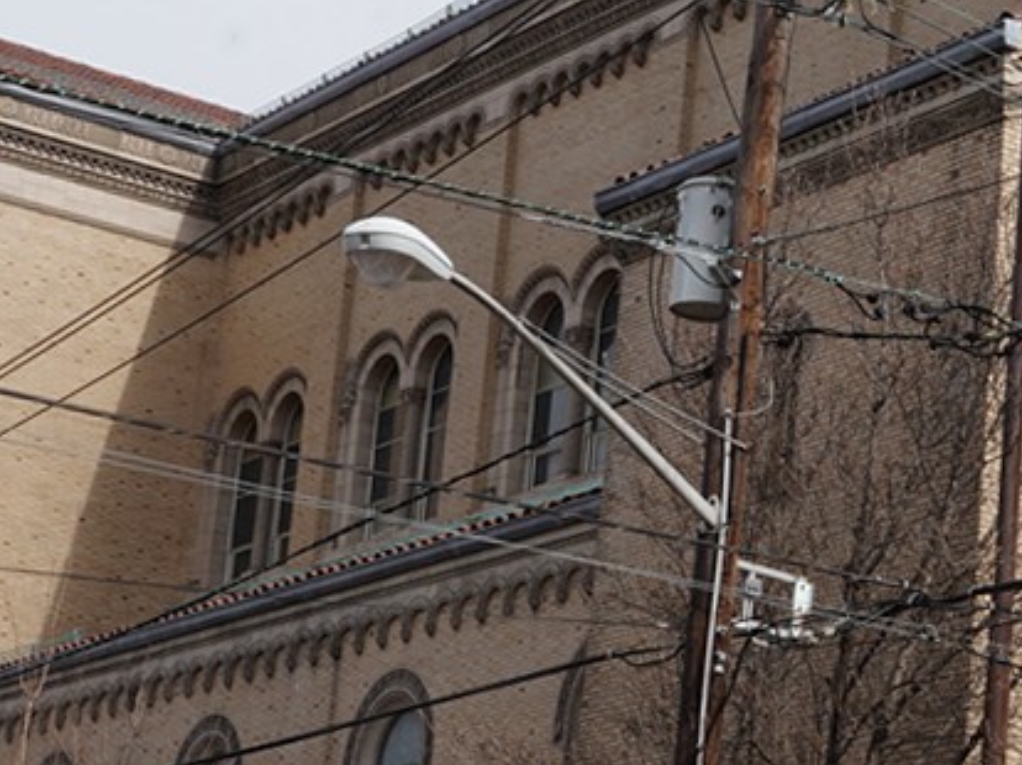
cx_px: 1259
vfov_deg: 15.9
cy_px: 486
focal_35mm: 93
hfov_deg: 19.7
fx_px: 2744
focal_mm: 20
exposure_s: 1/100
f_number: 18
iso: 200
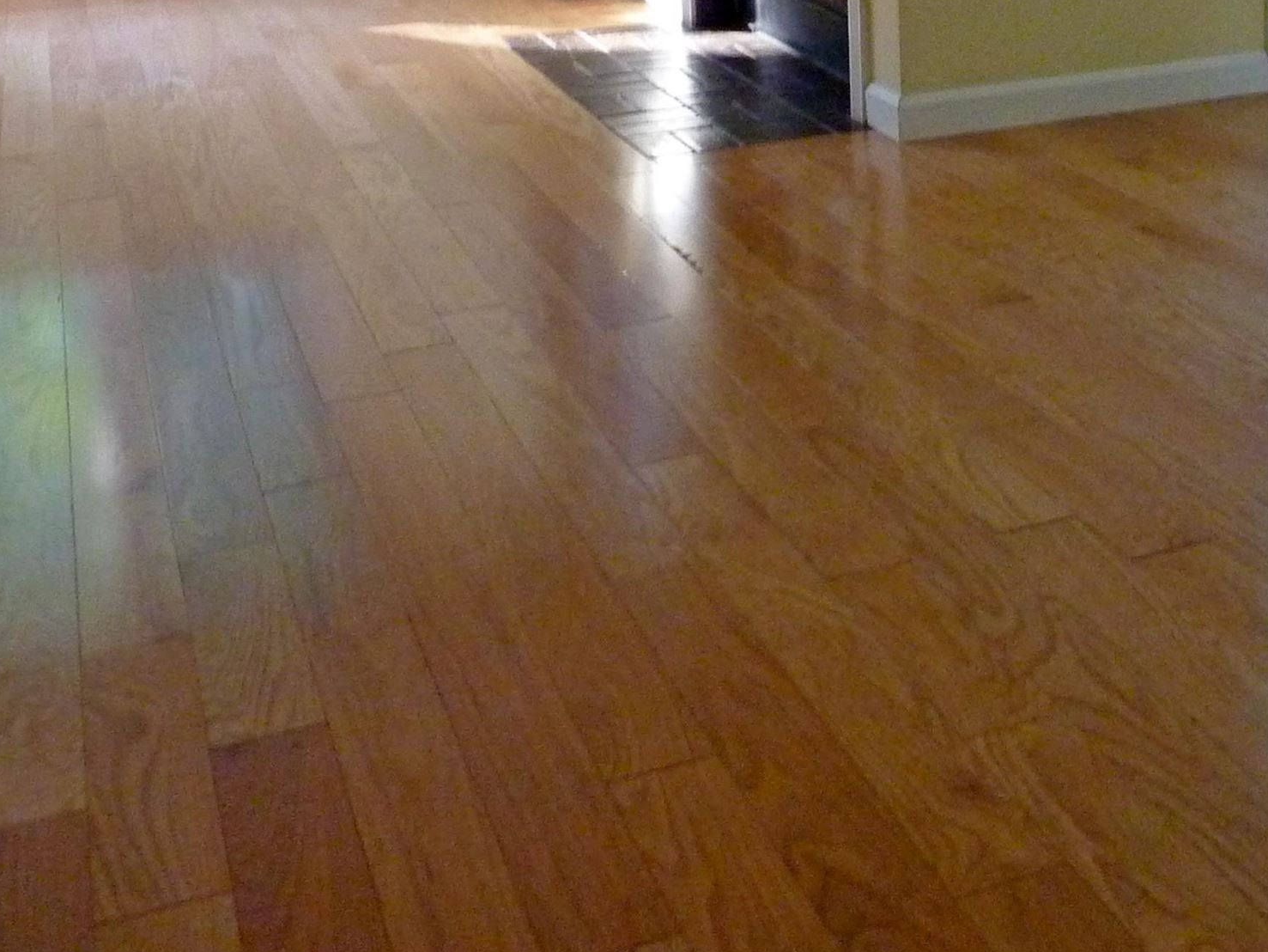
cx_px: 1053
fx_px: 1905
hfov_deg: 35.4
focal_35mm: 52
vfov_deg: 26.9
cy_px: 67
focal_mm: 4.1
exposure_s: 1/25
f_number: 3.3
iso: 400
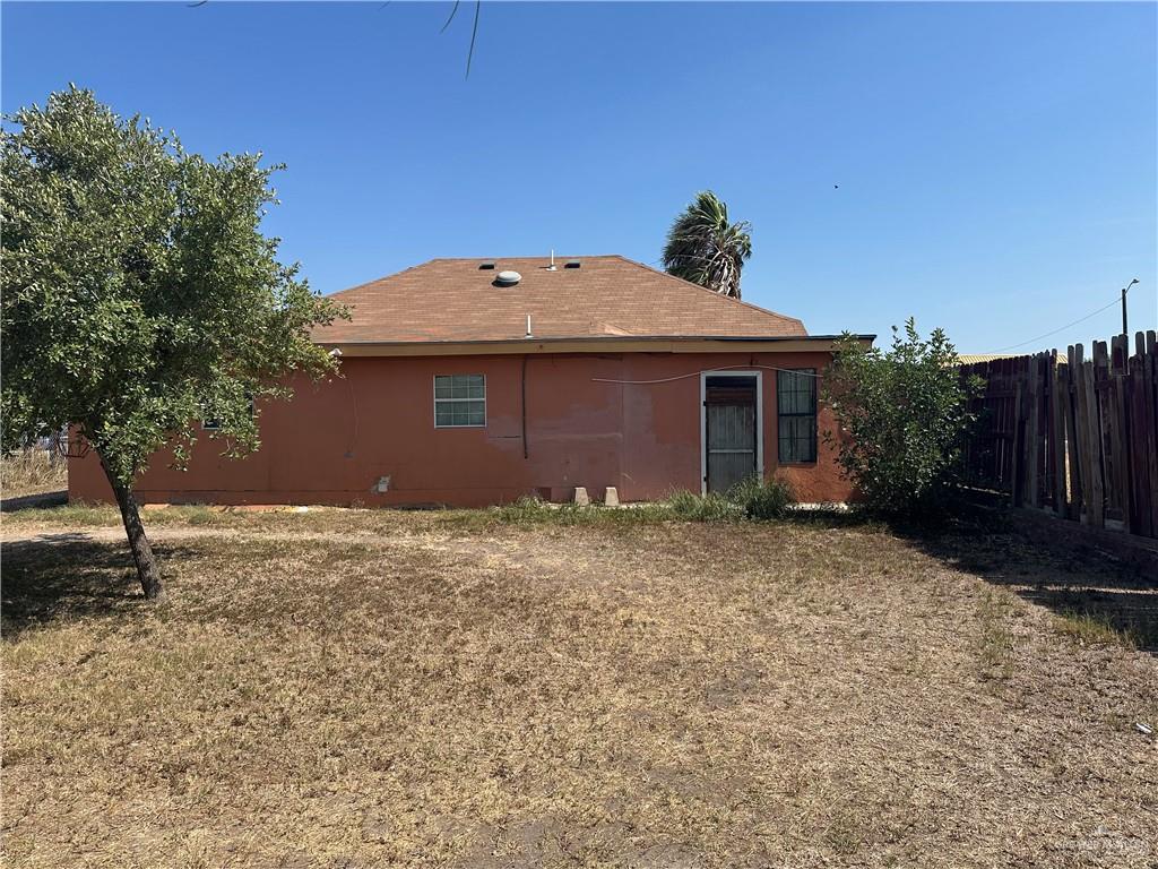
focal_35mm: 24
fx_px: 803
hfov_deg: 71.6
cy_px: 434
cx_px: 579
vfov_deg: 56.8
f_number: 1.78
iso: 80
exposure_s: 1/5263
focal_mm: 6.86
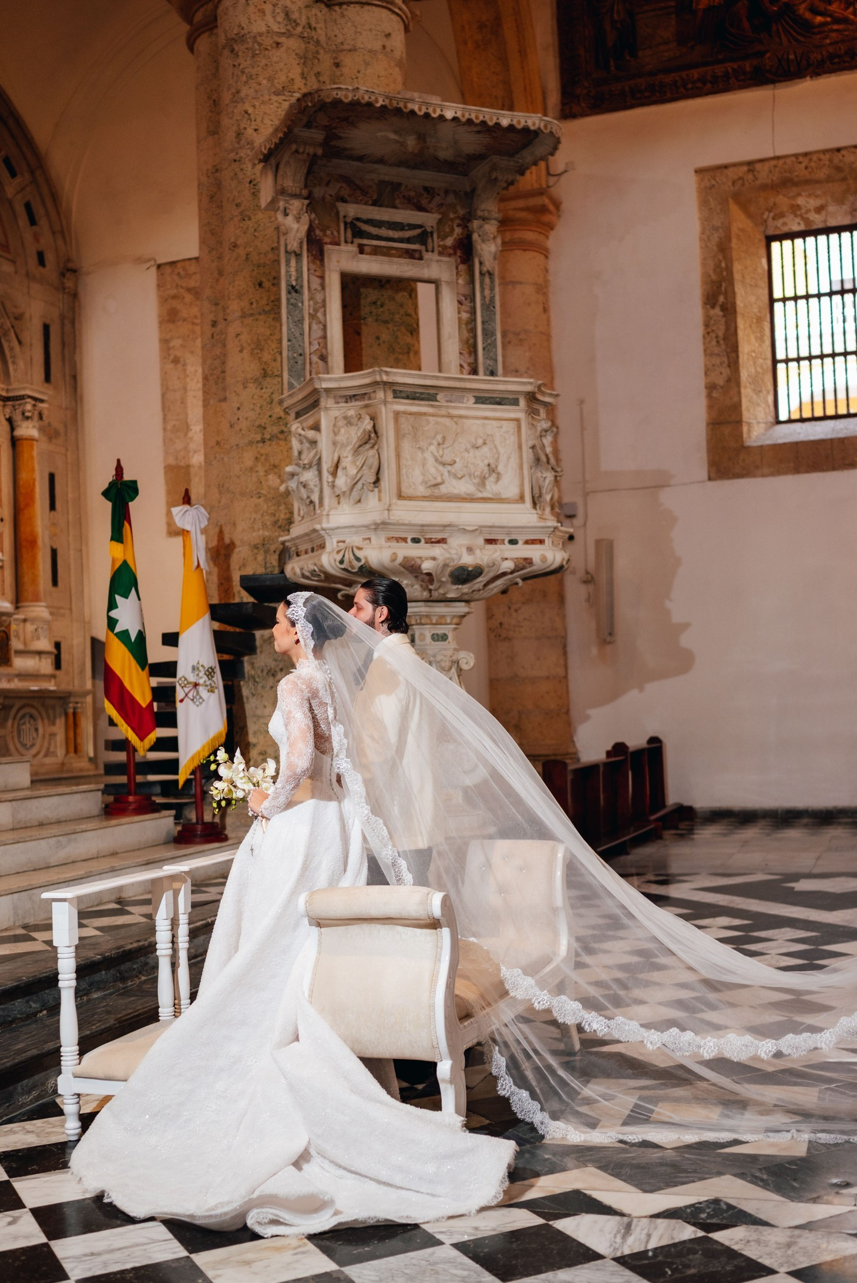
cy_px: 669
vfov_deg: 47.4
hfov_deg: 32.7
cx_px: 446
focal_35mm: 41
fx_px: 1462
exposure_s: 1/160
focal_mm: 35
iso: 250
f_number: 2
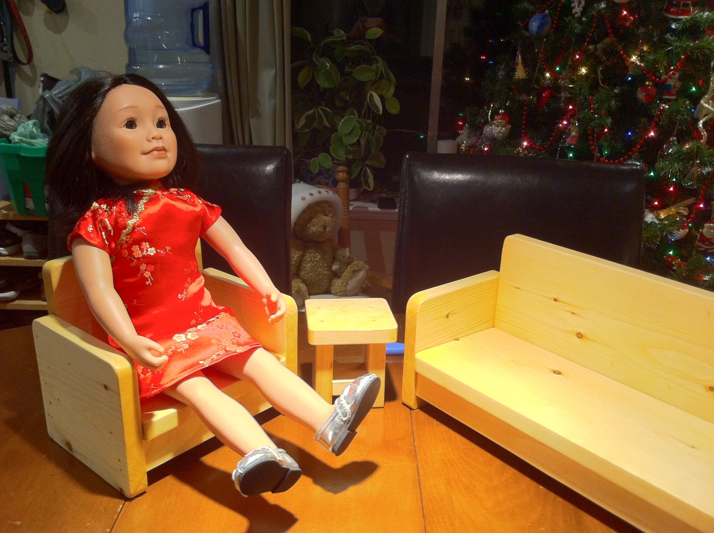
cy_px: 266
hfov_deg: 52.7
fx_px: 721
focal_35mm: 35
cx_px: 357
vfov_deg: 40.6
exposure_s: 1/15
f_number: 2.8
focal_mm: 3.85
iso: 200
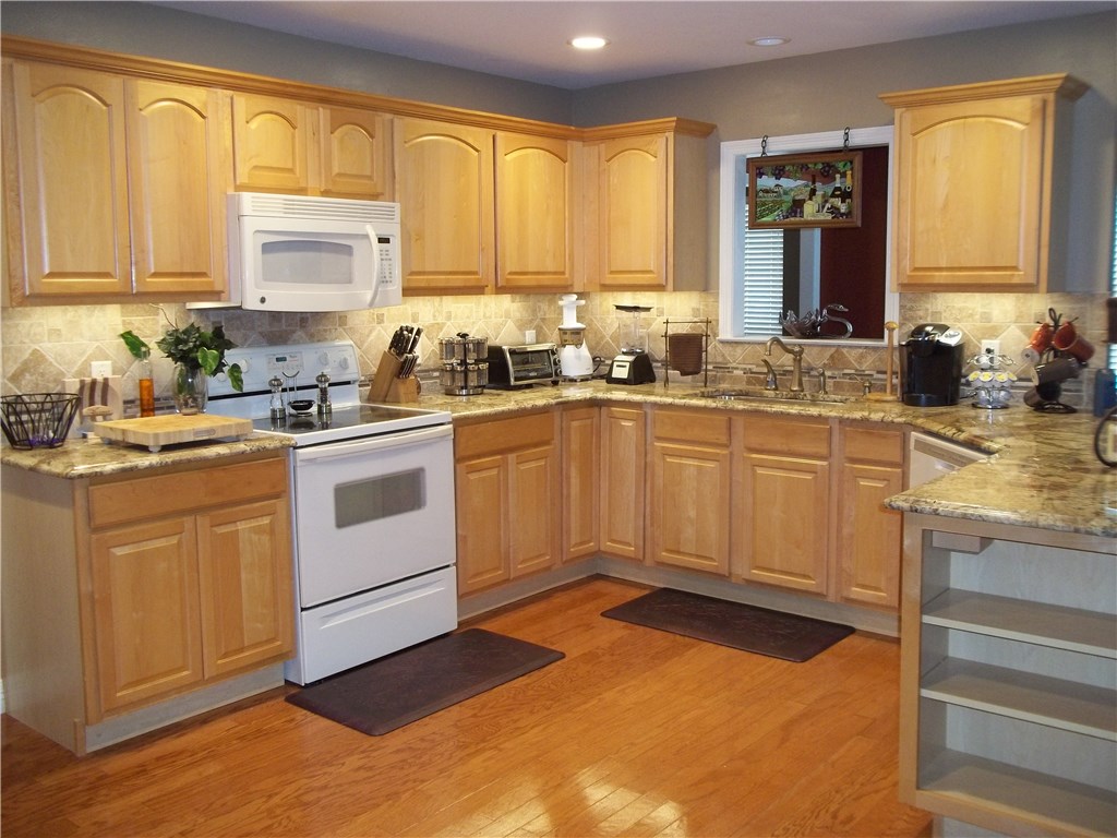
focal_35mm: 32
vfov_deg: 44.2
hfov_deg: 56.8
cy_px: 419
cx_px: 558
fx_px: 1033
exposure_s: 1/30
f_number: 2.9
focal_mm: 5.7
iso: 160
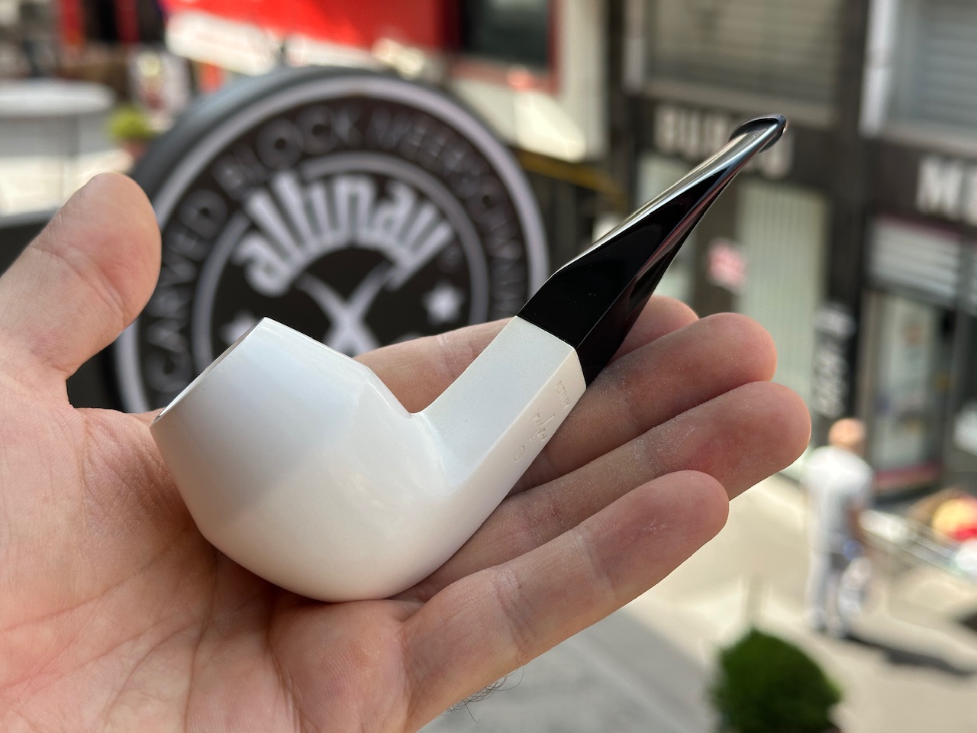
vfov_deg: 30.3
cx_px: 488
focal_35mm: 48
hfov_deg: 39.7
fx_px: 1355
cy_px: 366
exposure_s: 1/823
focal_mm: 6.86
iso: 64
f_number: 1.78
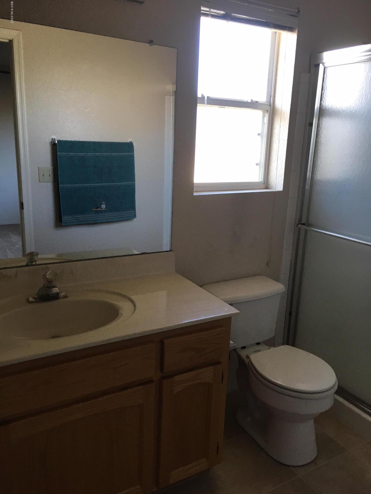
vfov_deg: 61.7
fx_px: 414
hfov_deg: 48.2
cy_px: 247
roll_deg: -0.8
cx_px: 186
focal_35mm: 29
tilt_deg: -15.1
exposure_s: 1/30
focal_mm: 4.15
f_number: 2.2
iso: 32
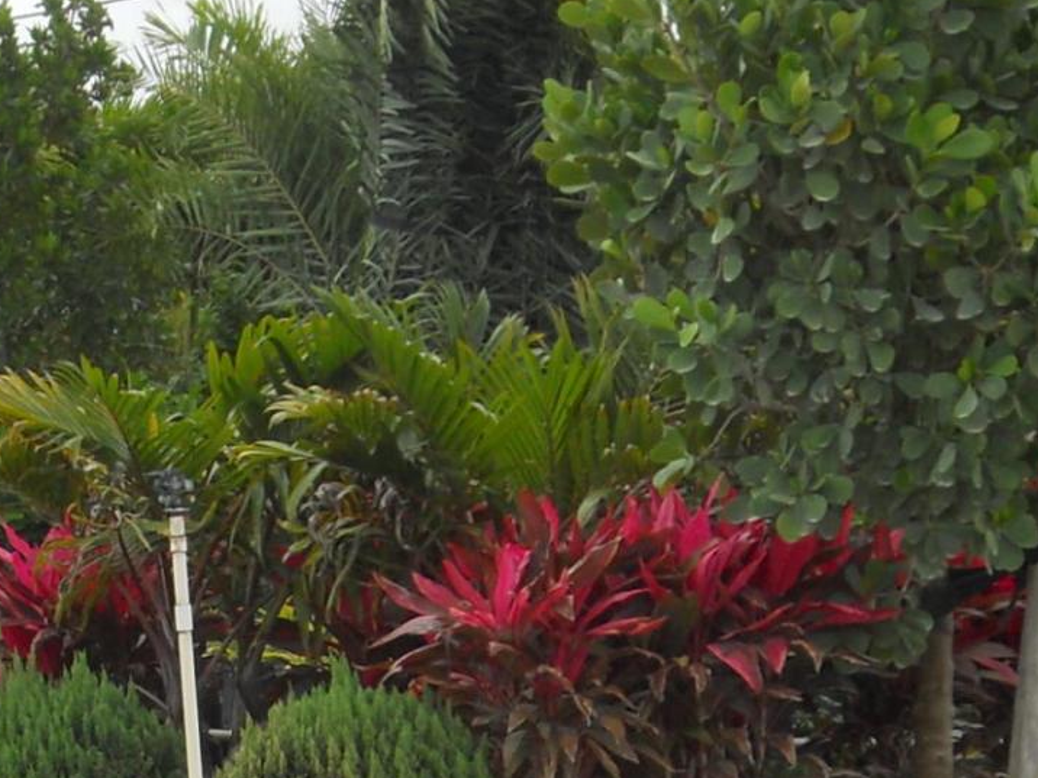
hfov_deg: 11.9
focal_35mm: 165
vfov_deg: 9.0
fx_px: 4948
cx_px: 94
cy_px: 623
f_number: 3.2
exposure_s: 1/320
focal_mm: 7.3
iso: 80
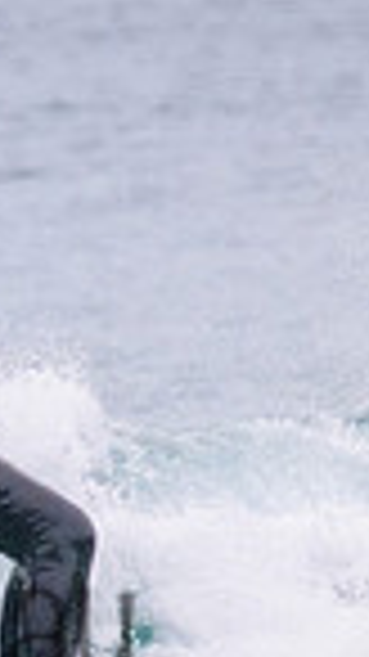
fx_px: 58182
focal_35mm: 3341
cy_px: 569
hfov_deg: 0.4
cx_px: -342
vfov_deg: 0.6
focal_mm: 800
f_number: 11
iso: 4500
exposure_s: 1/1250
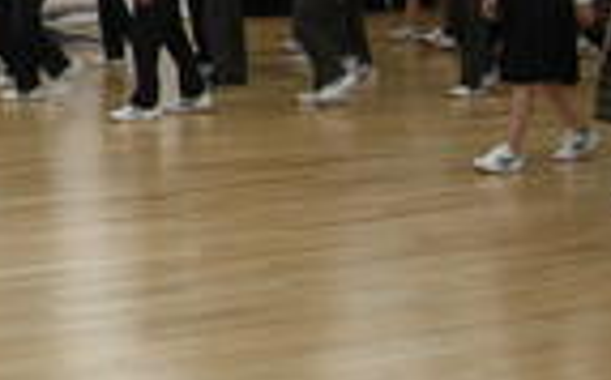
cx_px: -141
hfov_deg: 18.8
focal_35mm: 104
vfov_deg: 12.5
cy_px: 43
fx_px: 1730
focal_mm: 5.8
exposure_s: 1/27.7
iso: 50
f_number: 2.8
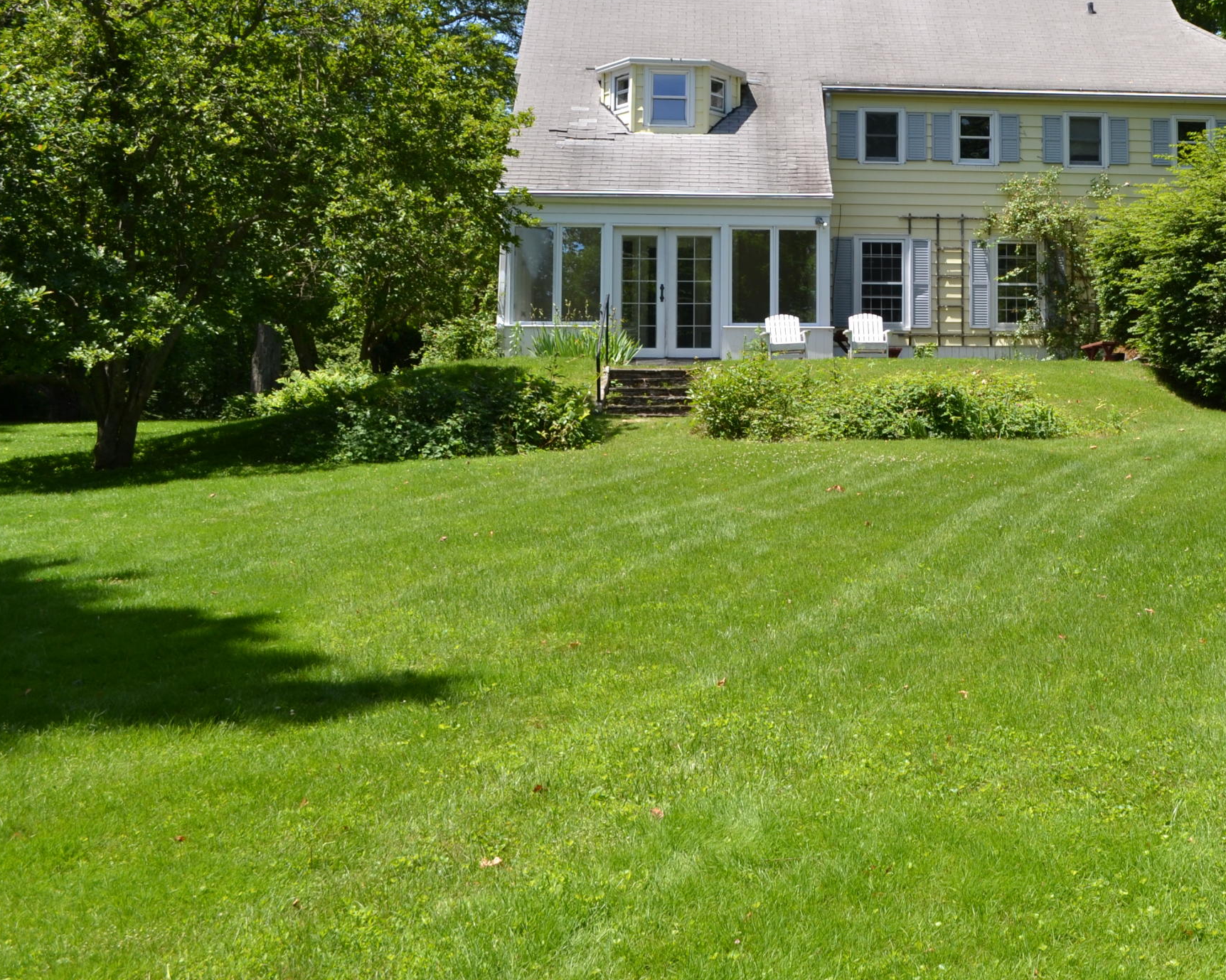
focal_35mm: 49
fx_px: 1778
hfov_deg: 36.7
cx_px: 979
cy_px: 313
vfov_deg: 30.6
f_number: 6.3
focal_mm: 20
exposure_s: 1/160
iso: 100
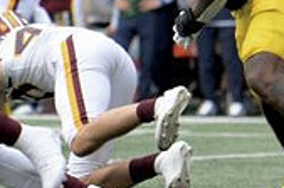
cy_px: 13
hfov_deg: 2.4
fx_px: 6827
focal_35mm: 867
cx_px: -97
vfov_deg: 1.6
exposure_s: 1/1000
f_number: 5.3
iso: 400
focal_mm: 210
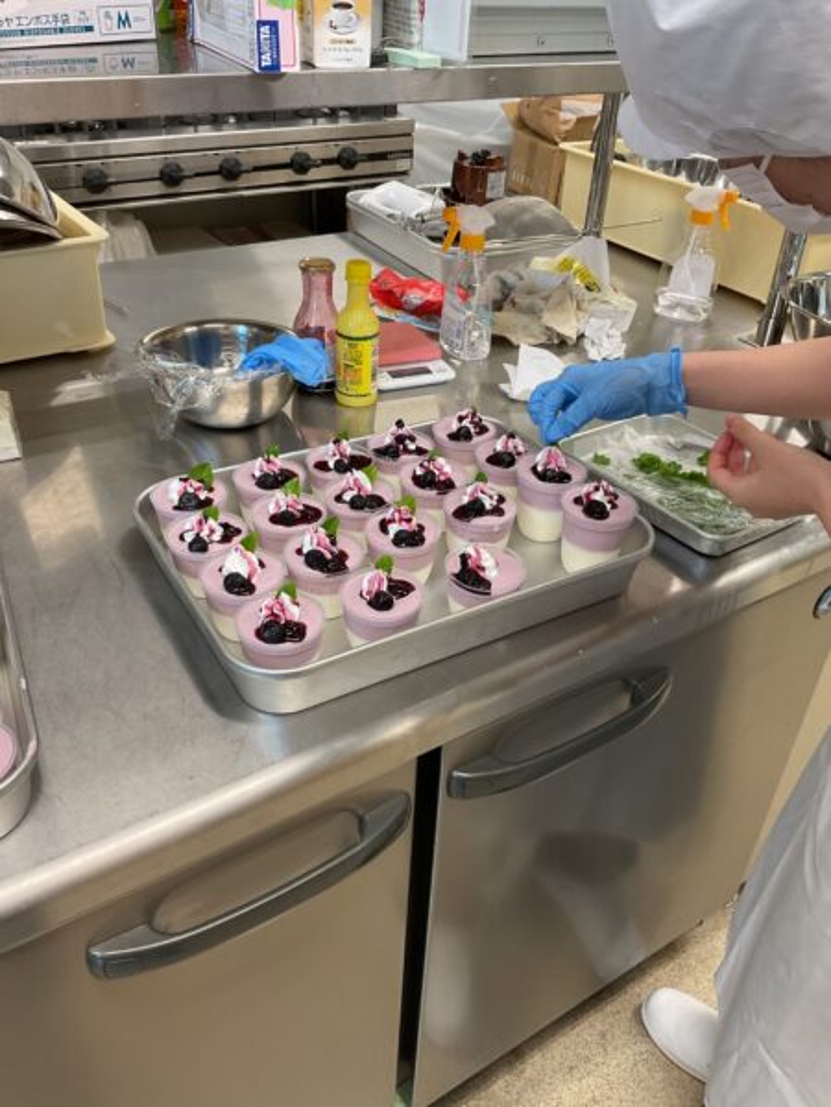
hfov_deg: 48.2
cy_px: 554
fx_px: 928
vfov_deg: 61.7
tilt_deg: -34.3
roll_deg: -1.2
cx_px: 416
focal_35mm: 29
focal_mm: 3
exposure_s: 1/60
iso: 80
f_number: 1.8
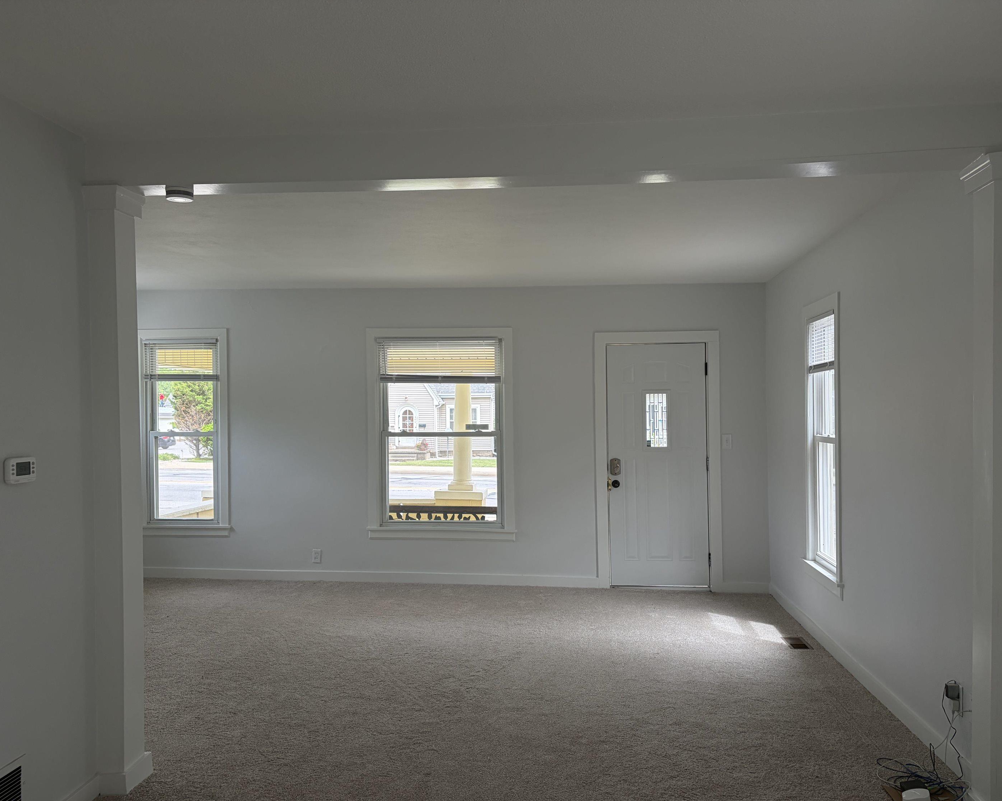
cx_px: 483
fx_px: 830
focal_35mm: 28
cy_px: 411
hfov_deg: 62.2
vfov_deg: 51.5
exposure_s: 1/254
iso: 50
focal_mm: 5.96
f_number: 1.6
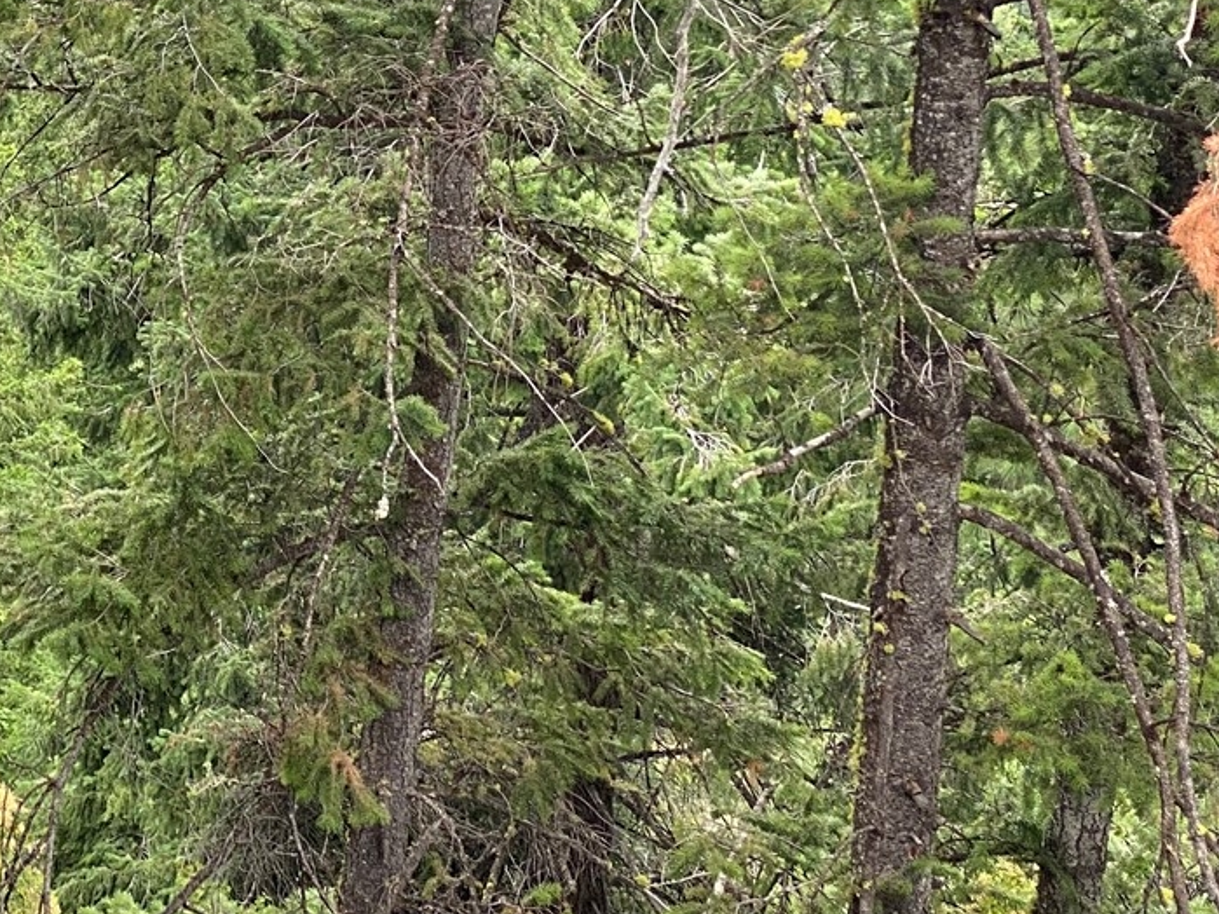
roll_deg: +2.7
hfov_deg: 16.0
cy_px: 99
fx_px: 4190
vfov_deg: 12.4
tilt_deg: -19.5
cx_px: -146
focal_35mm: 119
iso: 32
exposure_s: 1/122
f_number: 2
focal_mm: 6
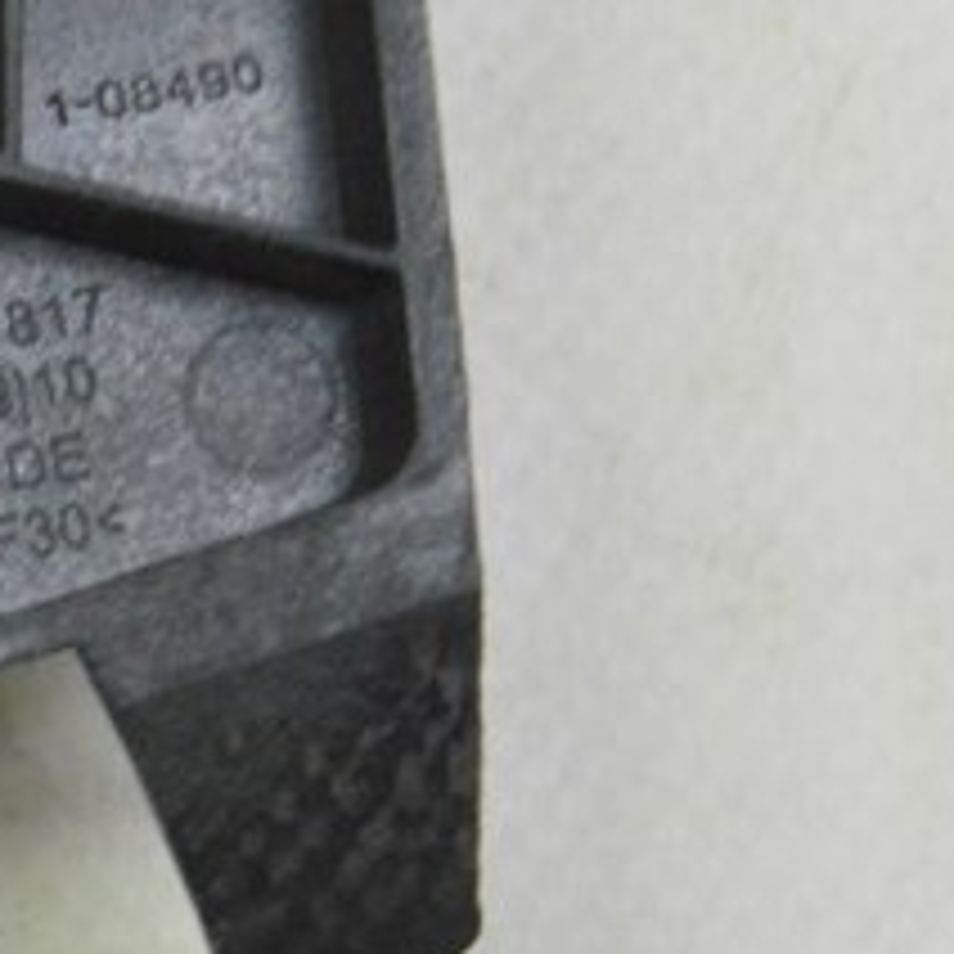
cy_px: 488
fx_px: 6588
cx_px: -284
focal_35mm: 211
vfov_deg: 8.3
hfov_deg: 8.2
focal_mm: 55
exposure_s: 1/20
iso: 6400
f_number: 20
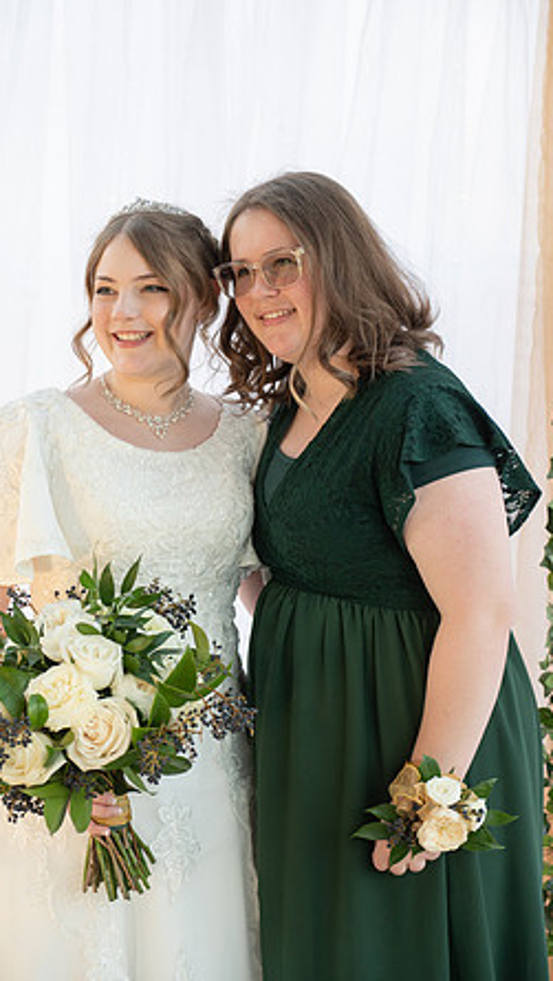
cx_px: 237
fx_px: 1925
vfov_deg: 28.6
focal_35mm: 74
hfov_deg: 16.3
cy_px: 489
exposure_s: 1/800
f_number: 3.5
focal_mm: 70
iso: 800
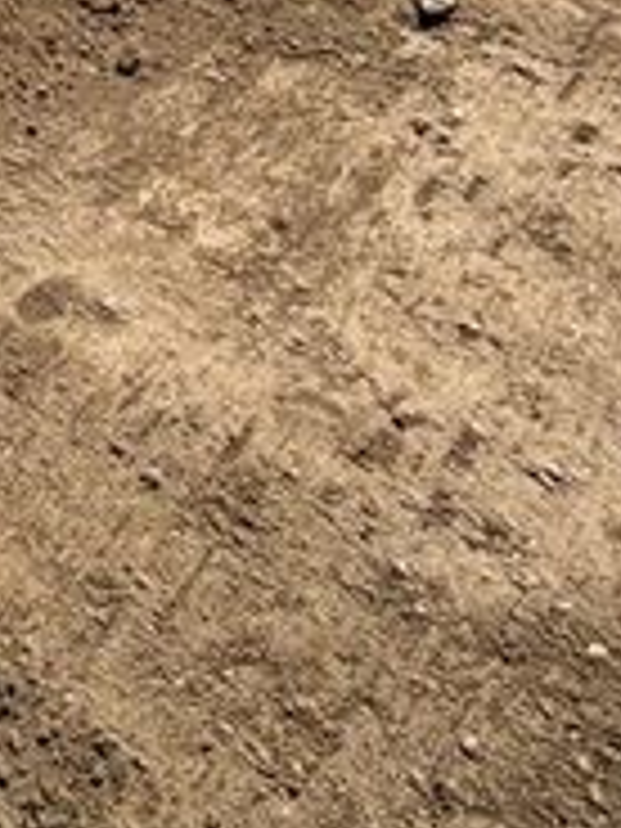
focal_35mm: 65
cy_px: -808
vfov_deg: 19.0
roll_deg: -0.5
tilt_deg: -1.6
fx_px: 1555
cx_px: 68
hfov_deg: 22.1
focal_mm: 2.22
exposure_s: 1/1339
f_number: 2.2
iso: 20
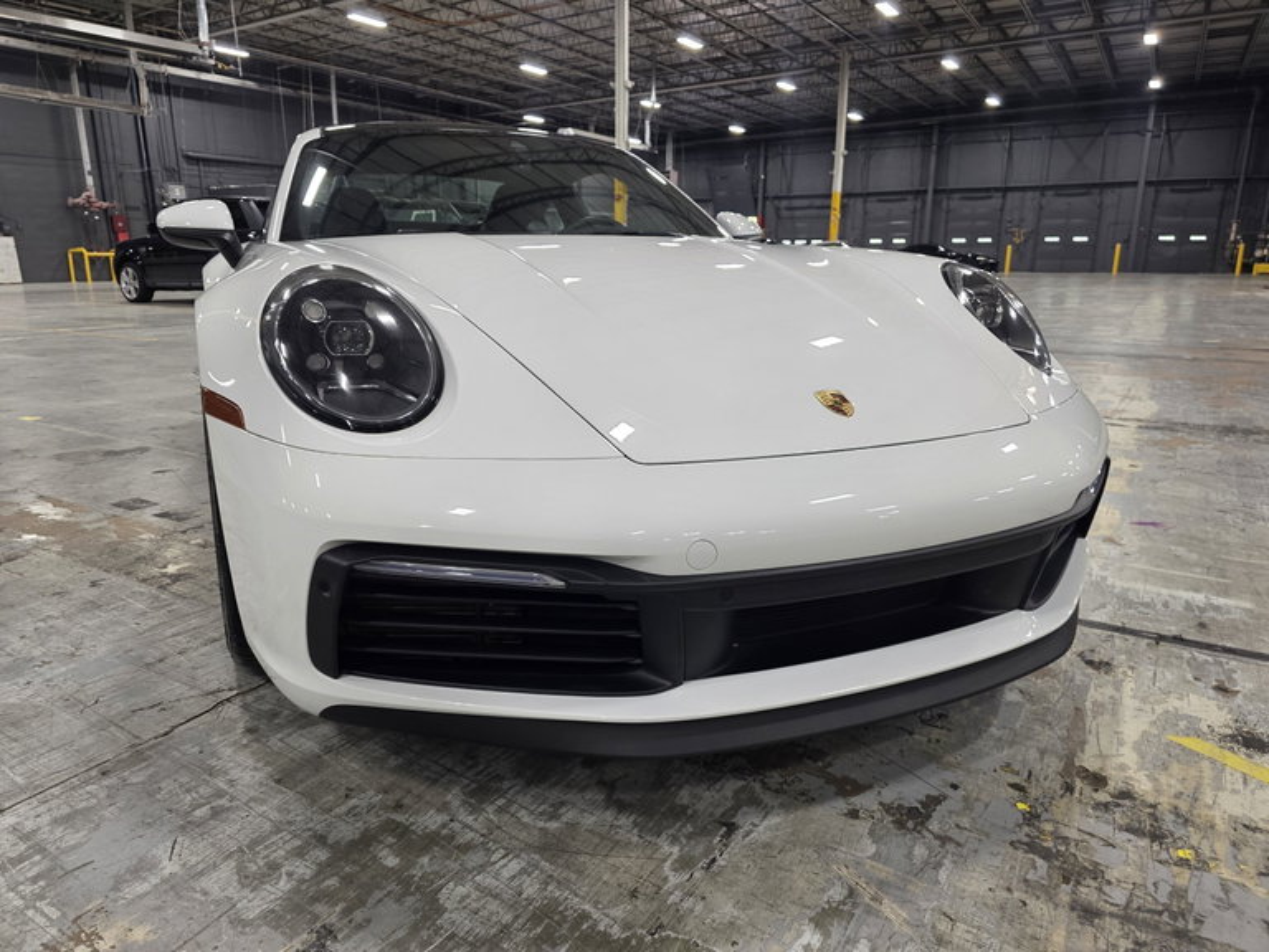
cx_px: 634
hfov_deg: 73.9
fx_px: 843
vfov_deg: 58.9
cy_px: 476
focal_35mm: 23
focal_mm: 6.3
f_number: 1.7
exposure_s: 1/120
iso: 200
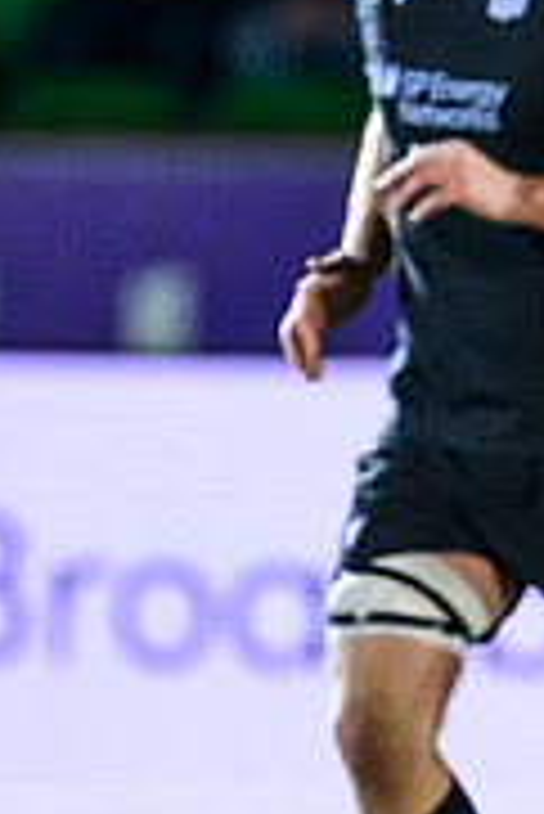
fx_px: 44474
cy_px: 394
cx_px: 1068
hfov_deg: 0.7
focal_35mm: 1966
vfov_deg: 1.0
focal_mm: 400
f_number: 2.8
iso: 8000
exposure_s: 1/1000
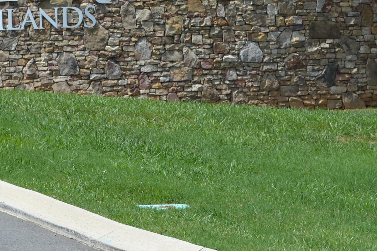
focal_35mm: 149
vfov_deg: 9.2
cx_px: 32
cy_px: 36
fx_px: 1560
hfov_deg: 13.6
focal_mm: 40
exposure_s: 1/250
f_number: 8
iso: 100
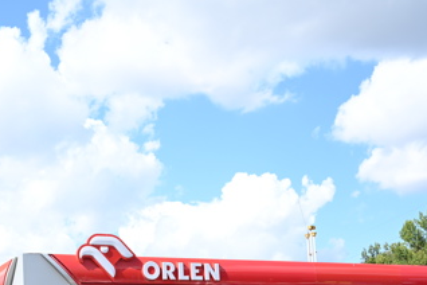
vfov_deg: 20.6
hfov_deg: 30.4
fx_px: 747
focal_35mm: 63
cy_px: 307
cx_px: 35
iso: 125
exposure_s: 1/200
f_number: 7.1
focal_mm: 29
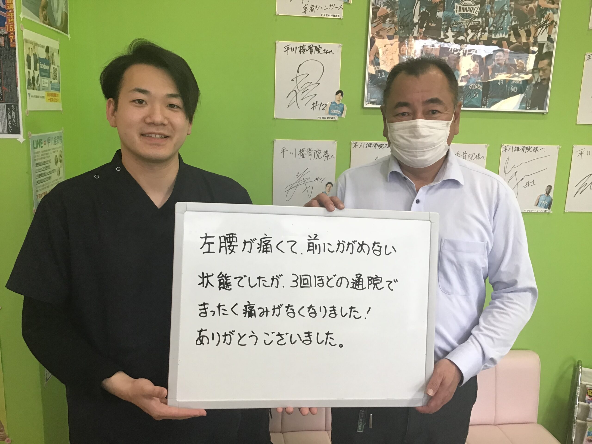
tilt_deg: -11.1
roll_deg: -2.1
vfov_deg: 45.4
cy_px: 222
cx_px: 296
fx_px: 530
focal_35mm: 31
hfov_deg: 58.4
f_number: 2.4
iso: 50
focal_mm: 3.3
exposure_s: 1/30
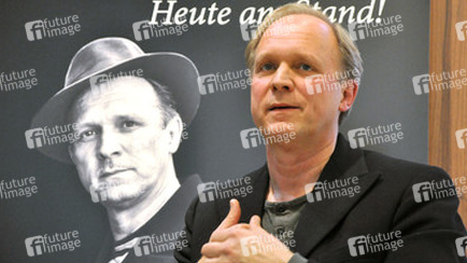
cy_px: 109
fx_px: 1820
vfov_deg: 8.2
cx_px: 239
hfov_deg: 14.6
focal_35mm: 147
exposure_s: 1/100
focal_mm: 90
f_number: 5.6
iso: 2000
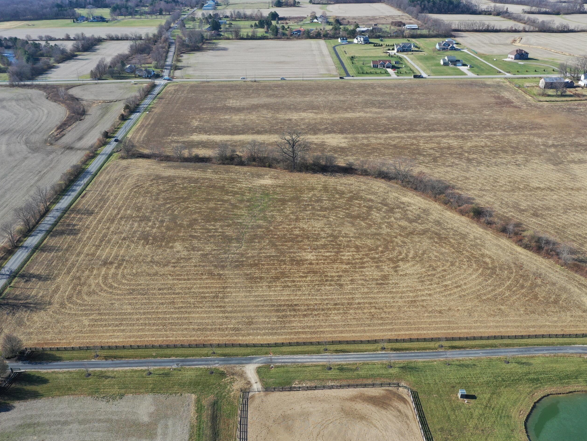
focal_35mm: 32
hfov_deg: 56.8
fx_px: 543
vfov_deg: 44.1
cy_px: 211
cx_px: 297
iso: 100
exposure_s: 1/320
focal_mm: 10.26
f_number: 5
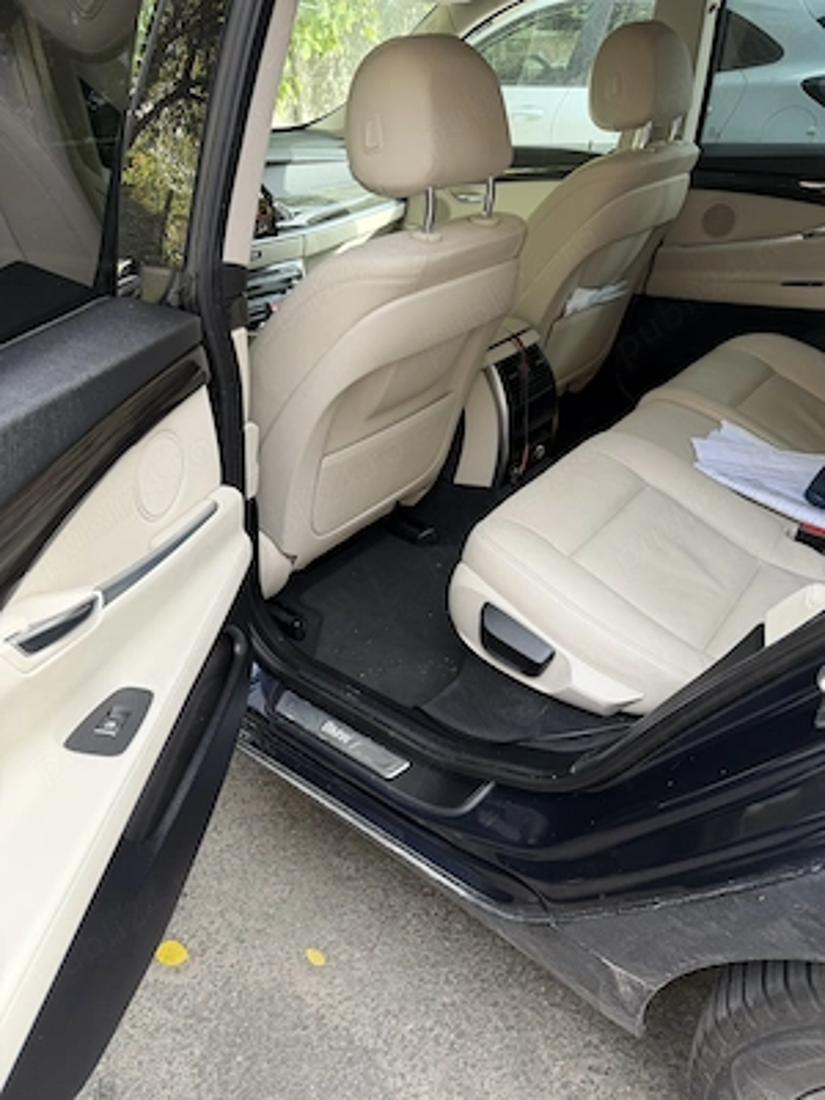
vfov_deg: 71.6
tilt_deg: -30.6
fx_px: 763
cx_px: 412
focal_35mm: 24
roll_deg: +1.9
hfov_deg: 56.8
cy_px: 550
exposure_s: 1/166
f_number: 1.78
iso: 64
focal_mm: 6.76
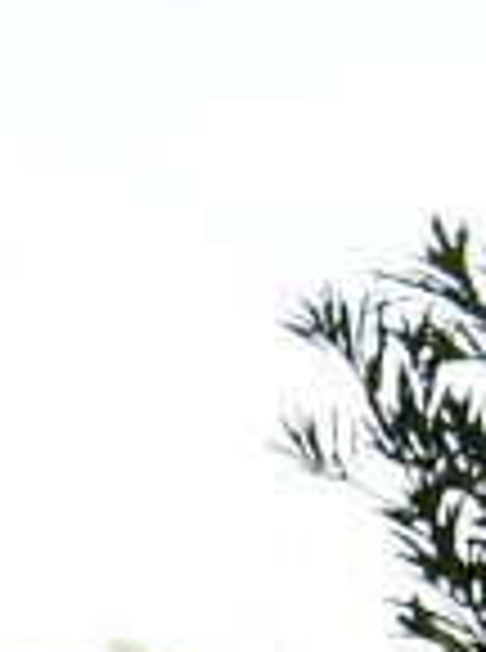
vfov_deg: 5.8
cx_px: -1958
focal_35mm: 316
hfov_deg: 4.1
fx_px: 5942
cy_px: 1969
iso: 100
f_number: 3.8
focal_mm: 22
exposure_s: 1/60
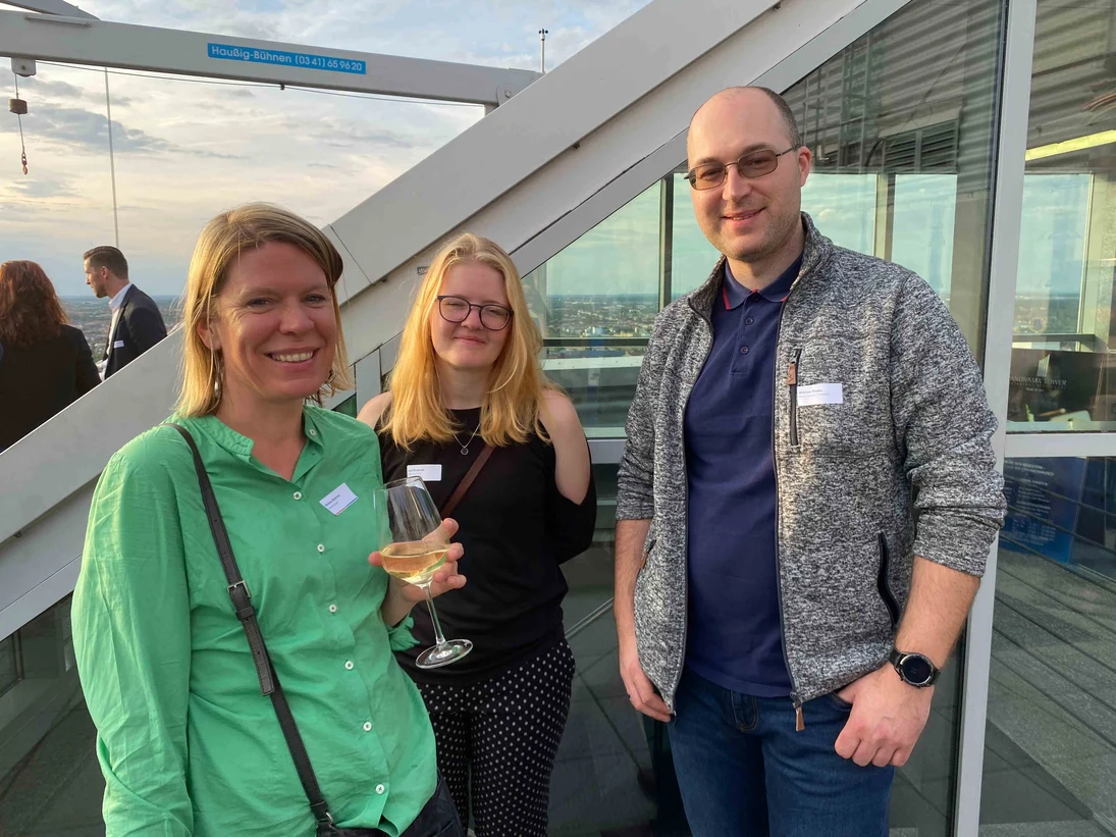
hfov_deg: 67.3
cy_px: 418
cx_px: 558
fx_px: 838
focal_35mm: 26
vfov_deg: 53.1
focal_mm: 4.25
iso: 32
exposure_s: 1/333
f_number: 1.8
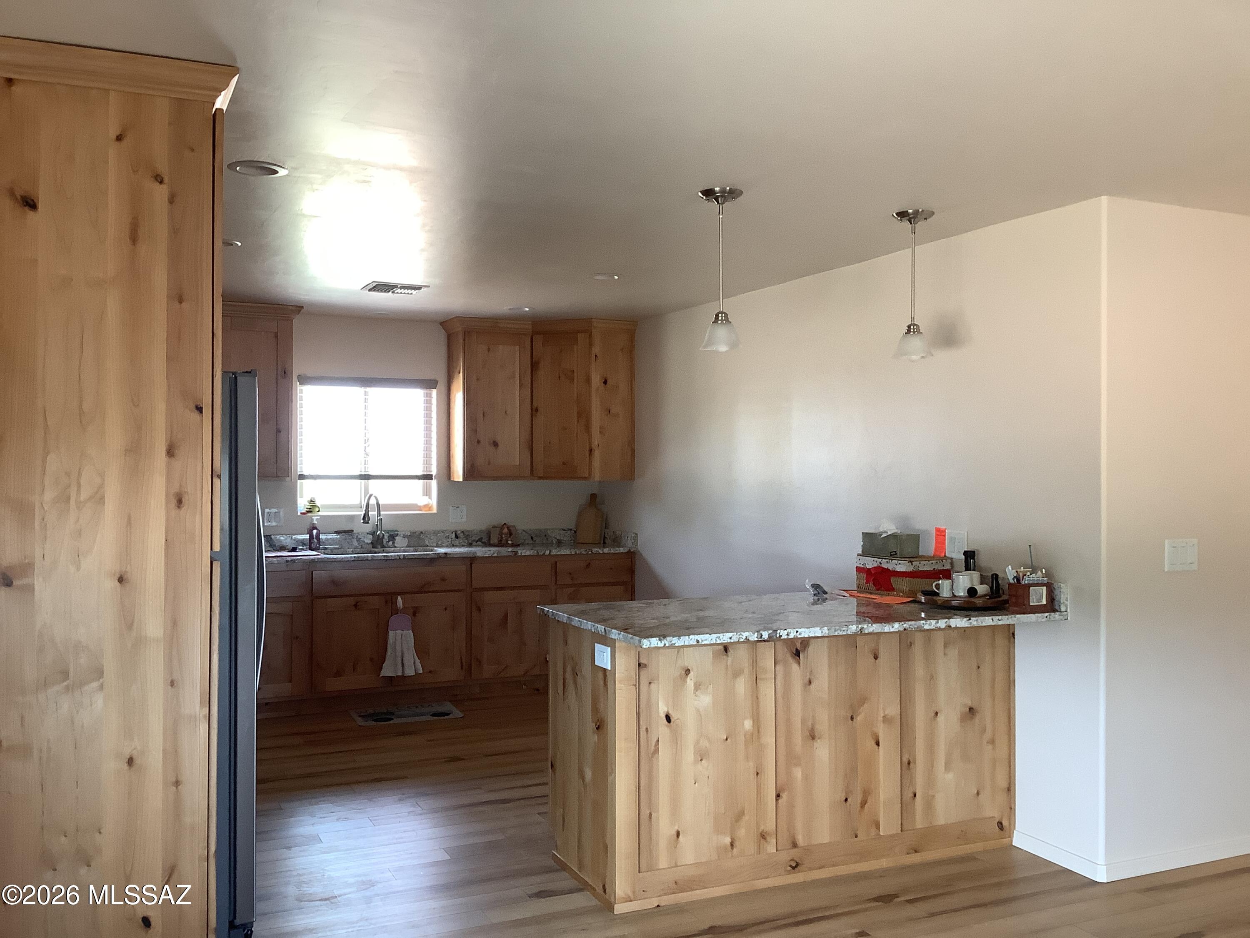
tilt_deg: -1.0
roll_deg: +0.2
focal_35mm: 31
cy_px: 469
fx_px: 1119
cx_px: 625
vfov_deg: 45.4
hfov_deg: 58.4
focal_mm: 3.3
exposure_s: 1/60
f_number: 2.4
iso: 160
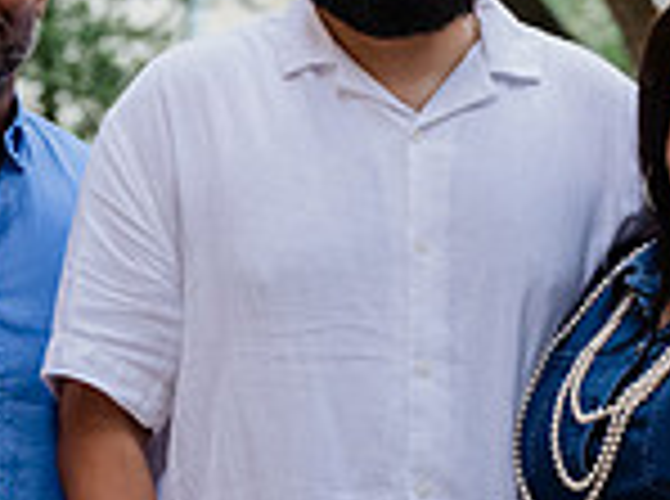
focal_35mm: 229
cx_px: 315
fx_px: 4422
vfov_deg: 6.4
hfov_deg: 8.7
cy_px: 439
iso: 3200
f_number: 3.5
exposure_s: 1/160
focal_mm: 61
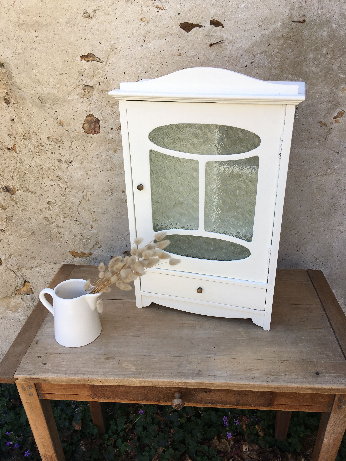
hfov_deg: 48.2
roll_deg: +0.9
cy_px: 230
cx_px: 173
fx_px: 386
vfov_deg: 61.7
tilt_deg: -26.0
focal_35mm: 29
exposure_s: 1/420
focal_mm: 4.15
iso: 25
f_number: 2.2
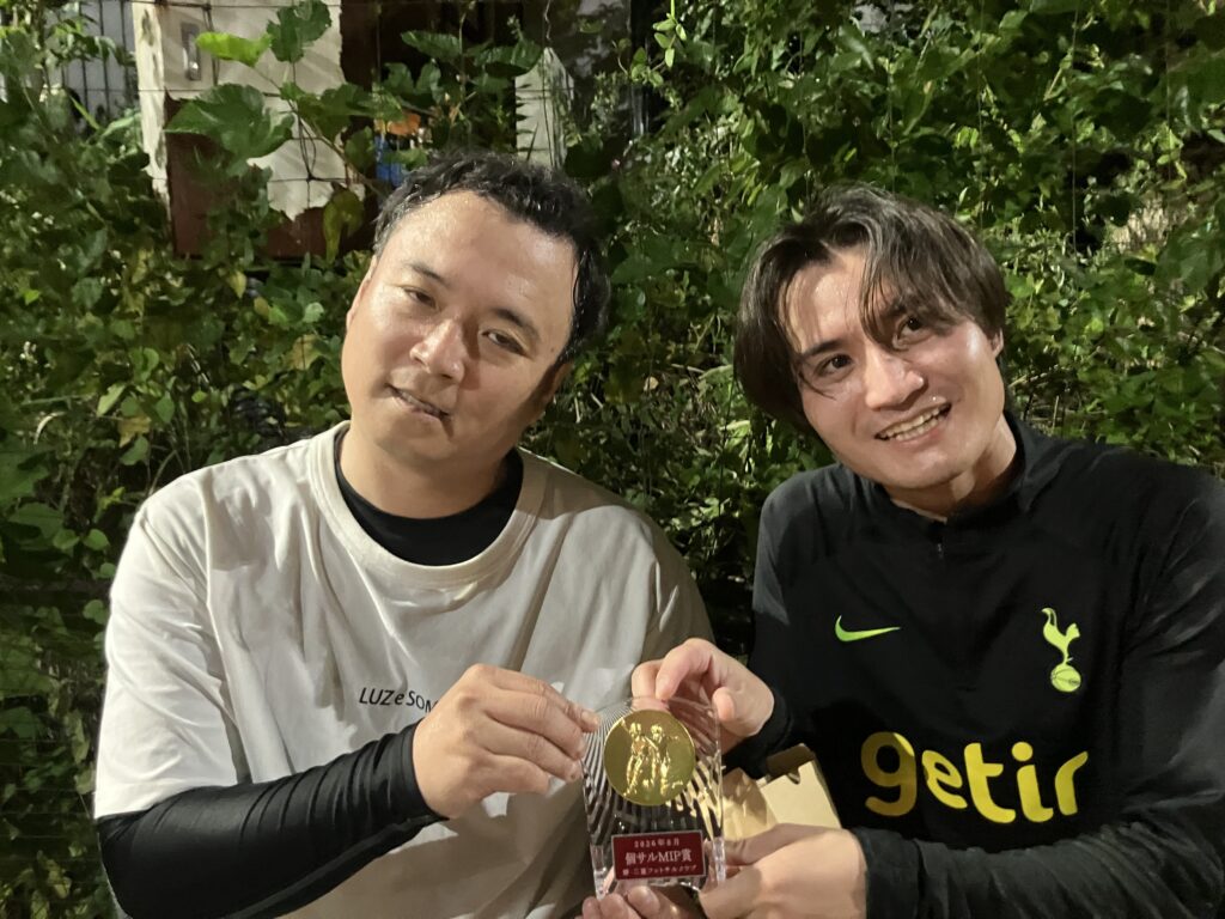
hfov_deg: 63.4
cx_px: 612
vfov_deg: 49.7
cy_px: 460
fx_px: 991
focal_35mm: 28
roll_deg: -0.5
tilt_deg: -6.6
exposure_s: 1/25
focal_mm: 3.99
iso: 640
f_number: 1.8
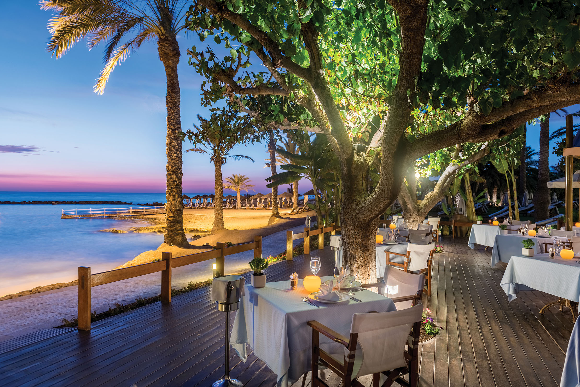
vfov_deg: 53.1
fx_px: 387
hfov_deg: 73.7
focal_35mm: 24
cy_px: 194
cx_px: 290
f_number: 4.5
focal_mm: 24
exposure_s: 1/2.5
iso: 100
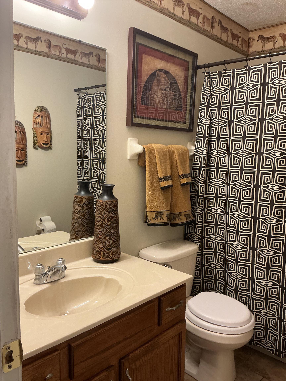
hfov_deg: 48.2
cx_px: 143
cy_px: 190
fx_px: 319
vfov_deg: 61.7
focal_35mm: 29
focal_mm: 3
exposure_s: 1/60
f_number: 1.8
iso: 100
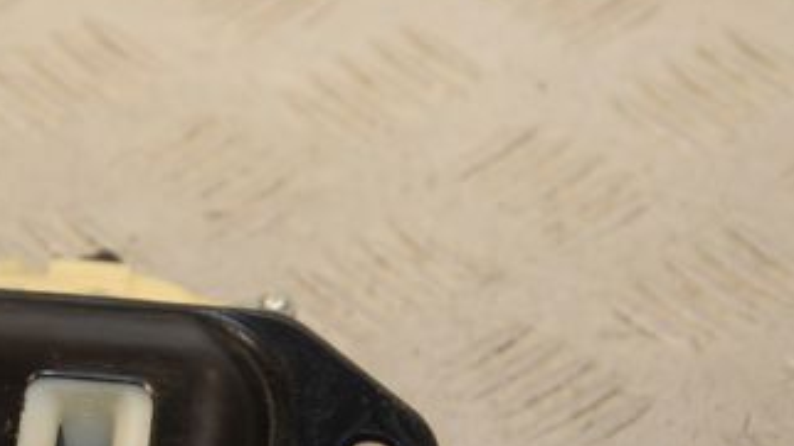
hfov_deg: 7.7
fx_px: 5915
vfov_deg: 4.3
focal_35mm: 281
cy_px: 372
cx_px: 182
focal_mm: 90
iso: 800
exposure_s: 1/200
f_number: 7.1
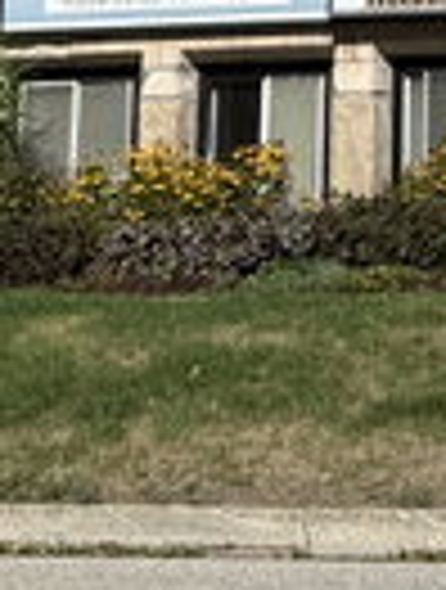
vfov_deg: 9.0
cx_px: 577
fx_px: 3197
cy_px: -1013
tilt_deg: +22.9
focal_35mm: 187
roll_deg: +0.0
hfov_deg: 7.9
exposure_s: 1/6711
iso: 80
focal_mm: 6.76
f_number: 1.78
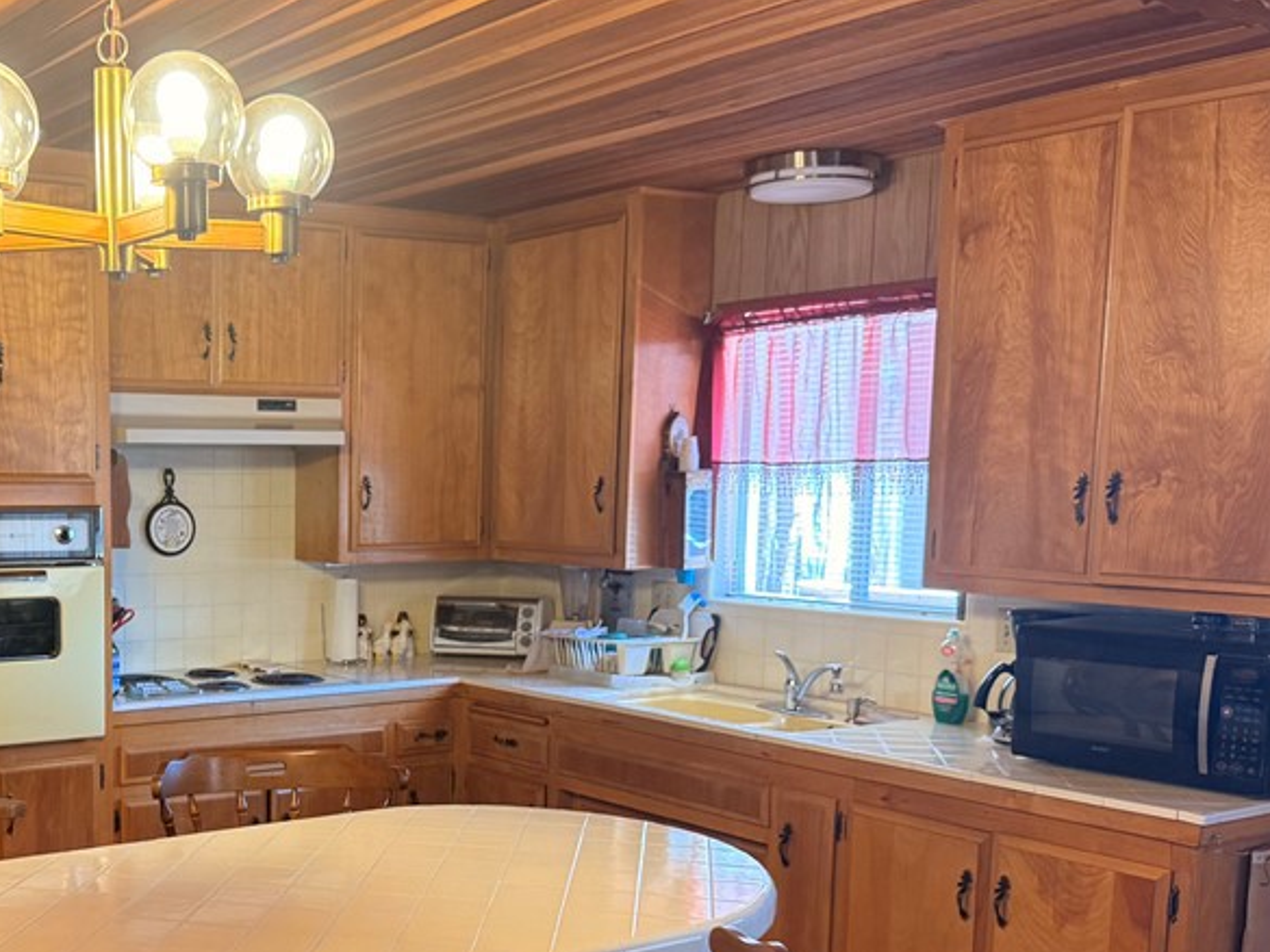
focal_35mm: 42
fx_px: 1541
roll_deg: +1.2
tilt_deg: -8.5
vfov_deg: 33.9
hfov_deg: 43.2
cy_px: 672
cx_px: 304
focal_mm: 6.76
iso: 250
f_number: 1.78
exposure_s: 1/60
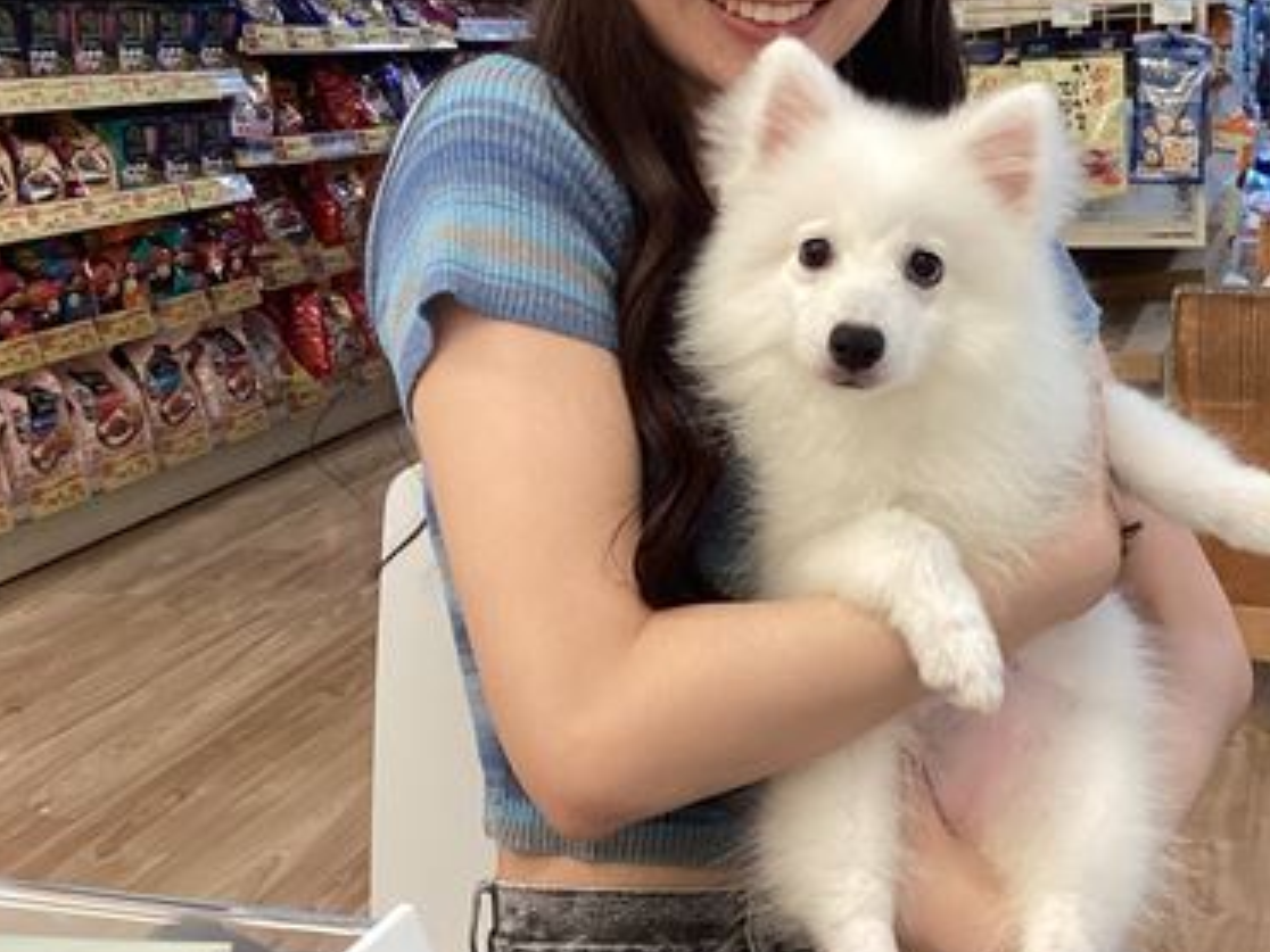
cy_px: 351
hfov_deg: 37.6
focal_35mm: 50
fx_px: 1834
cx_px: 877
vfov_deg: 29.0
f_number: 2.4
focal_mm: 3.3
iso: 125
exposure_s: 1/60
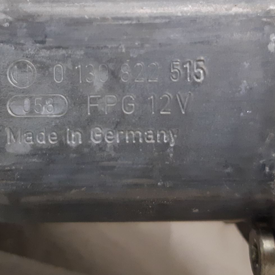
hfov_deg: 35.3
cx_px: 112
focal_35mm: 48
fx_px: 431
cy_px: 89
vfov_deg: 35.0
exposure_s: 1/25
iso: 320
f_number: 1.7
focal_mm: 3.93
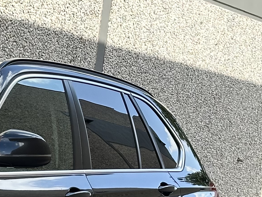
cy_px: 242
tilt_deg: -4.0
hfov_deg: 11.3
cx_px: -157
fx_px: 1256
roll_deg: -5.7
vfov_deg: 8.8
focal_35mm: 166
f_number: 1.78
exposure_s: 1/516
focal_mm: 6.86
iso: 64
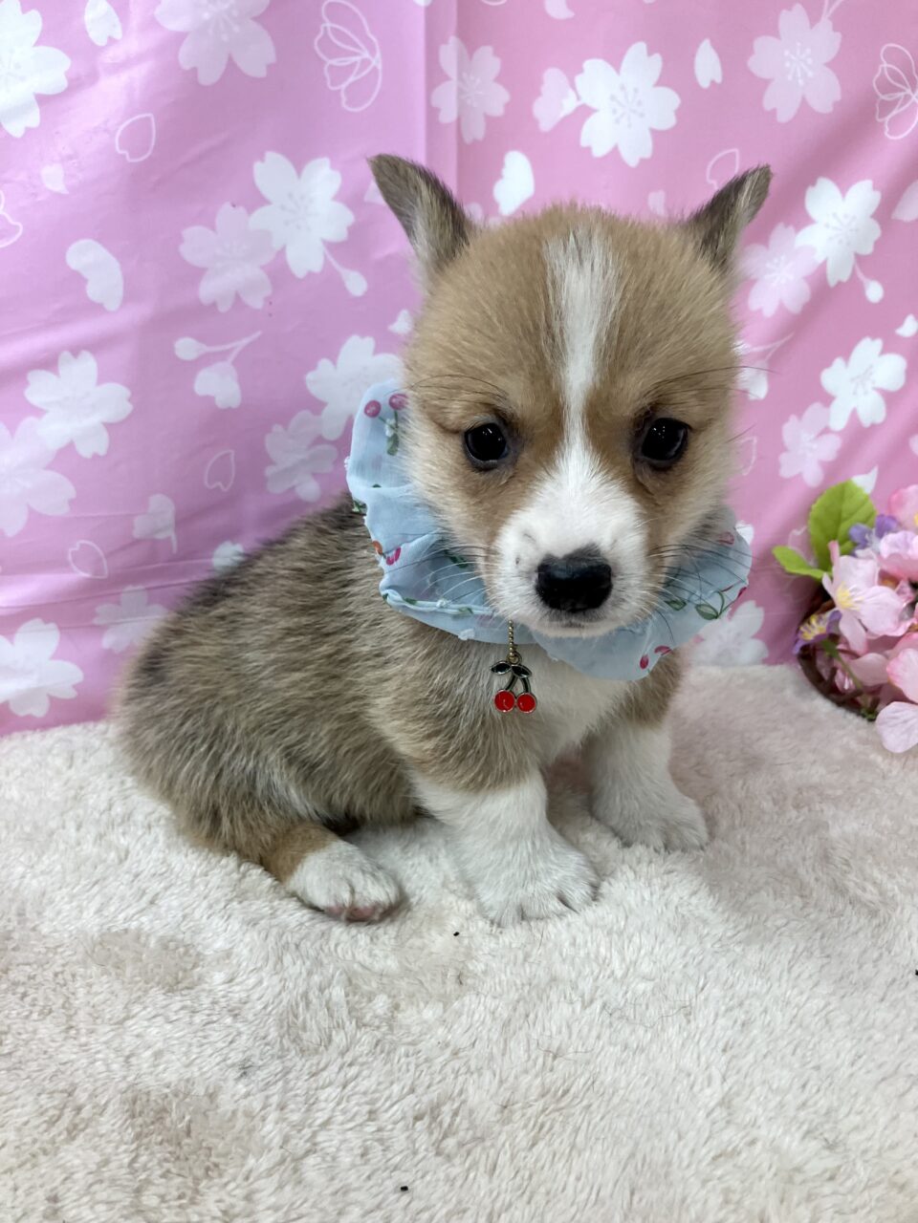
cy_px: 612
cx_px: 459
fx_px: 990
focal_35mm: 28
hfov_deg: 49.7
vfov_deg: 63.4
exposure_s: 1/121
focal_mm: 3.99
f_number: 1.8
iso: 80
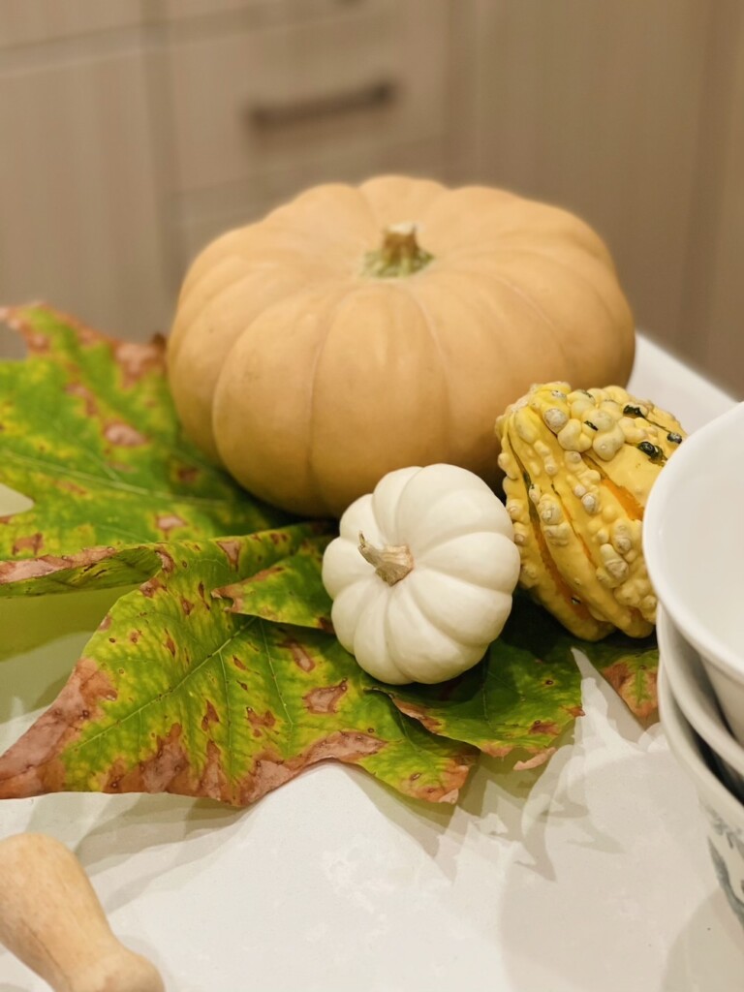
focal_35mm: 64
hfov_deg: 22.9
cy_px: 496
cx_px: 372
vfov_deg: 30.3
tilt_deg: -33.0
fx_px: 1834
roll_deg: +1.4
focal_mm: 7.5
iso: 200
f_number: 2.2
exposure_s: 1/40
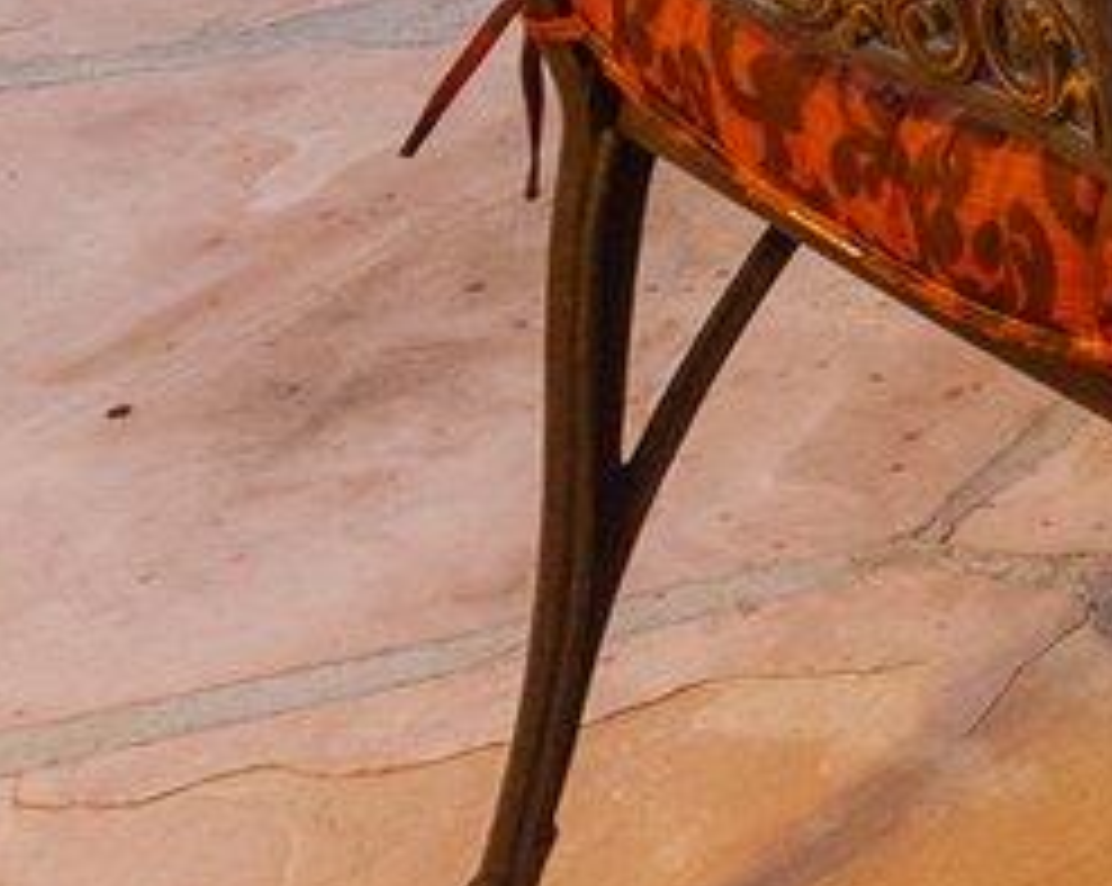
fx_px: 4865
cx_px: 2724
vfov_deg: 8.4
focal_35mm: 148
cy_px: -1918
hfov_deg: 10.9
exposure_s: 1.3
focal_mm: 19
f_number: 8
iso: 250
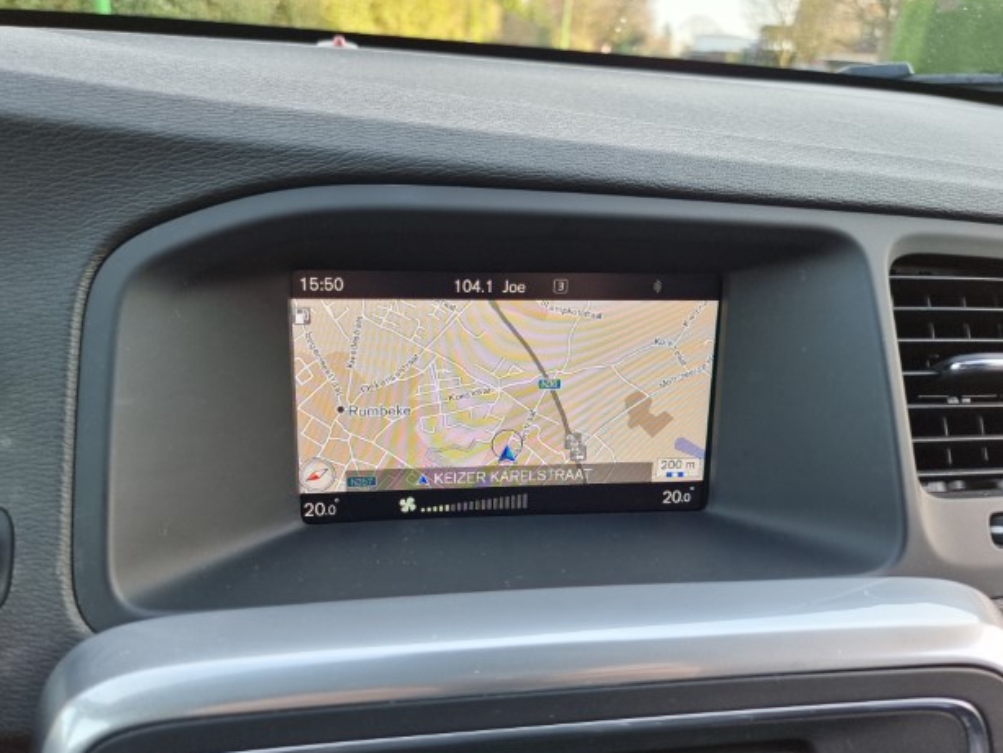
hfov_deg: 69.4
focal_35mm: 25
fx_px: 725
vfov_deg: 54.9
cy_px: 385
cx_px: 497
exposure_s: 1/100
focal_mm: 6.7
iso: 50
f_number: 1.8
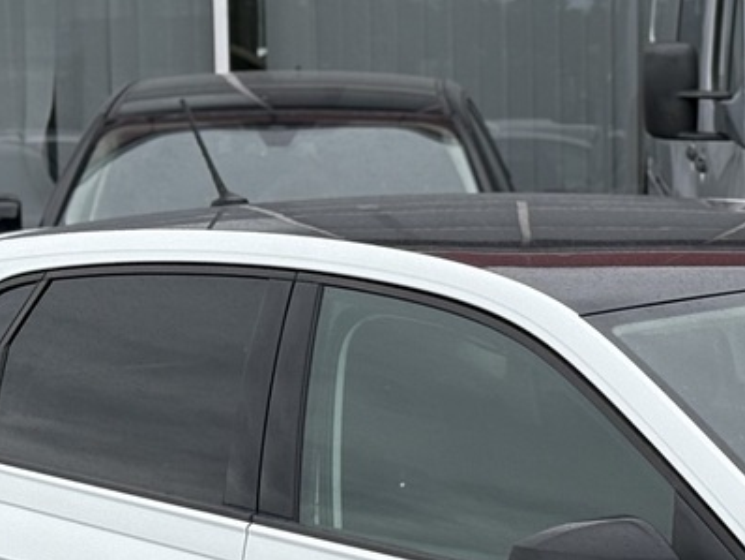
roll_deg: +0.2
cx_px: 878
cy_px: 798
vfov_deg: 7.8
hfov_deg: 10.4
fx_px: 4049
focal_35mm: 188
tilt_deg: -9.3
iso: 32
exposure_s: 1/791
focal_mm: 5.96
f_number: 1.6
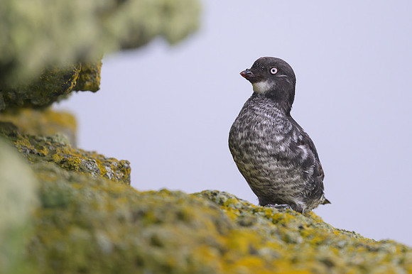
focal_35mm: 943
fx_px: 10787
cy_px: 77
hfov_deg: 2.2
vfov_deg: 1.5
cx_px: 270
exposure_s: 1/500
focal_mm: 560
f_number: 4
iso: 800
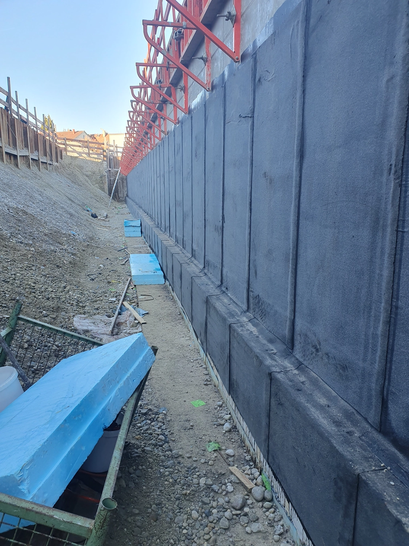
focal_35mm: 26
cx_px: 204
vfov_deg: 67.3
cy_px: 273
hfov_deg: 53.1
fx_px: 410
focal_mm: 4.32
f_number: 2.4
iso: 50
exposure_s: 1/129
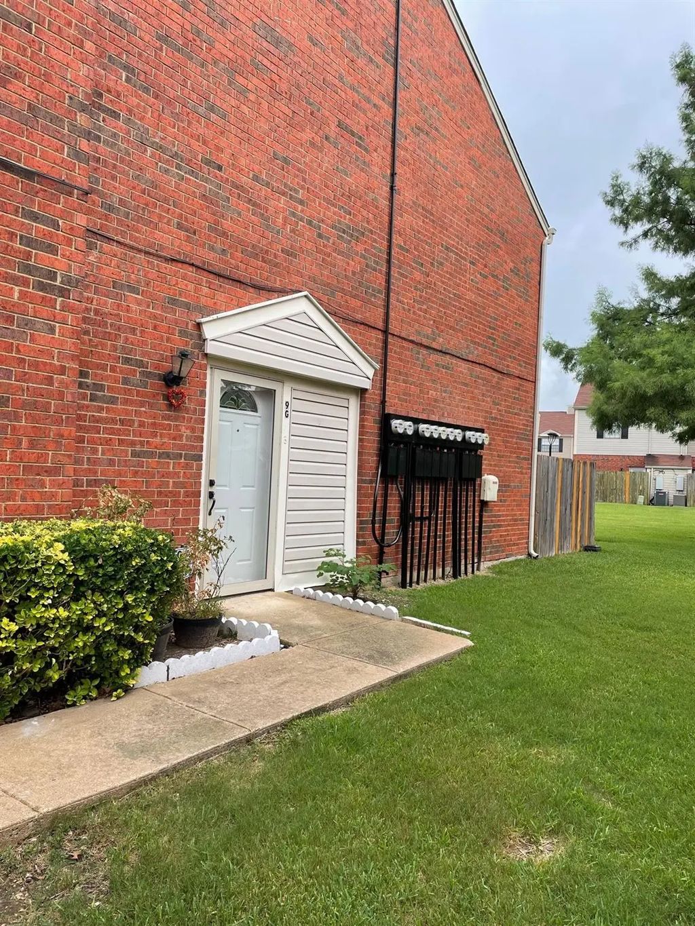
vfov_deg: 67.3
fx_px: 696
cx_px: 348
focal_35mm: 26
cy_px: 463
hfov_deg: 53.1
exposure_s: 1/427
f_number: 1.6
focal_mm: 4.2
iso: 32
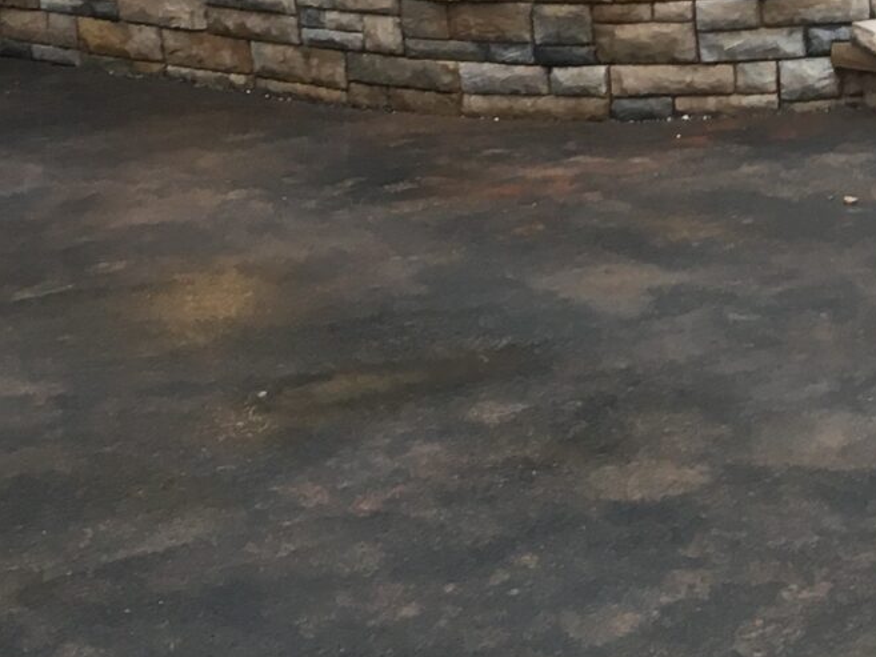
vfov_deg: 13.0
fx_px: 2860
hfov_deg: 17.0
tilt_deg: -12.5
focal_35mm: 113
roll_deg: +4.2
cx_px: 873
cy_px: 51
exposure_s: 1/30
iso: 50
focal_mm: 4.15
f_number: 2.2
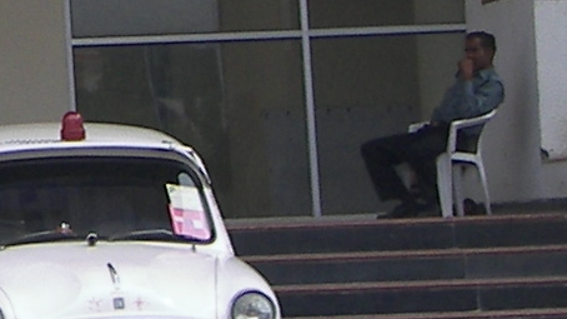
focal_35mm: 282
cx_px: -530
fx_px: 4238
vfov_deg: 4.2
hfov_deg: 7.4
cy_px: -503
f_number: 3.2
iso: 50
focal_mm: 7.7
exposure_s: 1/200
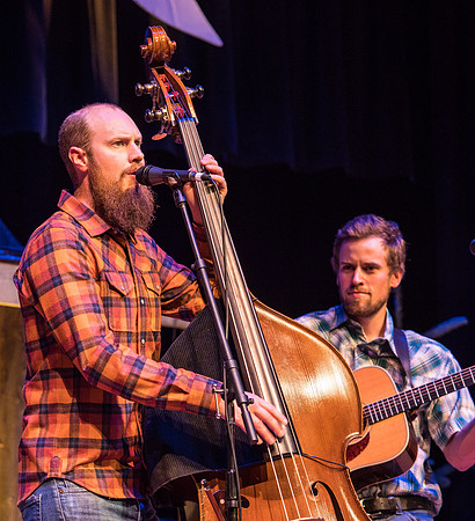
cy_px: 260
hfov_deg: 9.0
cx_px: 128
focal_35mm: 185
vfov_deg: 9.9
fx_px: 3011
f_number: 2.8
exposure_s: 1/80
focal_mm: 75
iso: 640
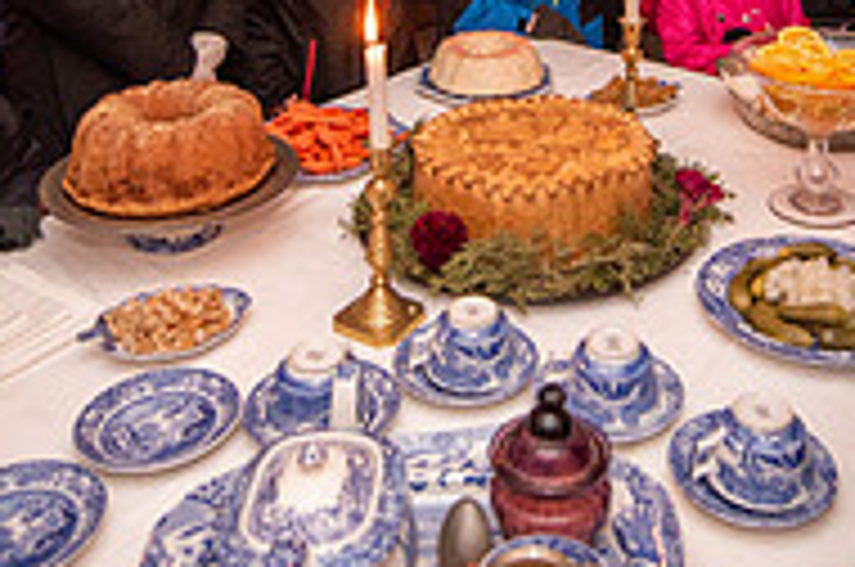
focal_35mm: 44
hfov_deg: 44.2
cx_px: 538
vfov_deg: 26.3
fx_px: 1043
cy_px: -151
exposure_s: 1/200
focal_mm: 14
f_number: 2.8
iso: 800
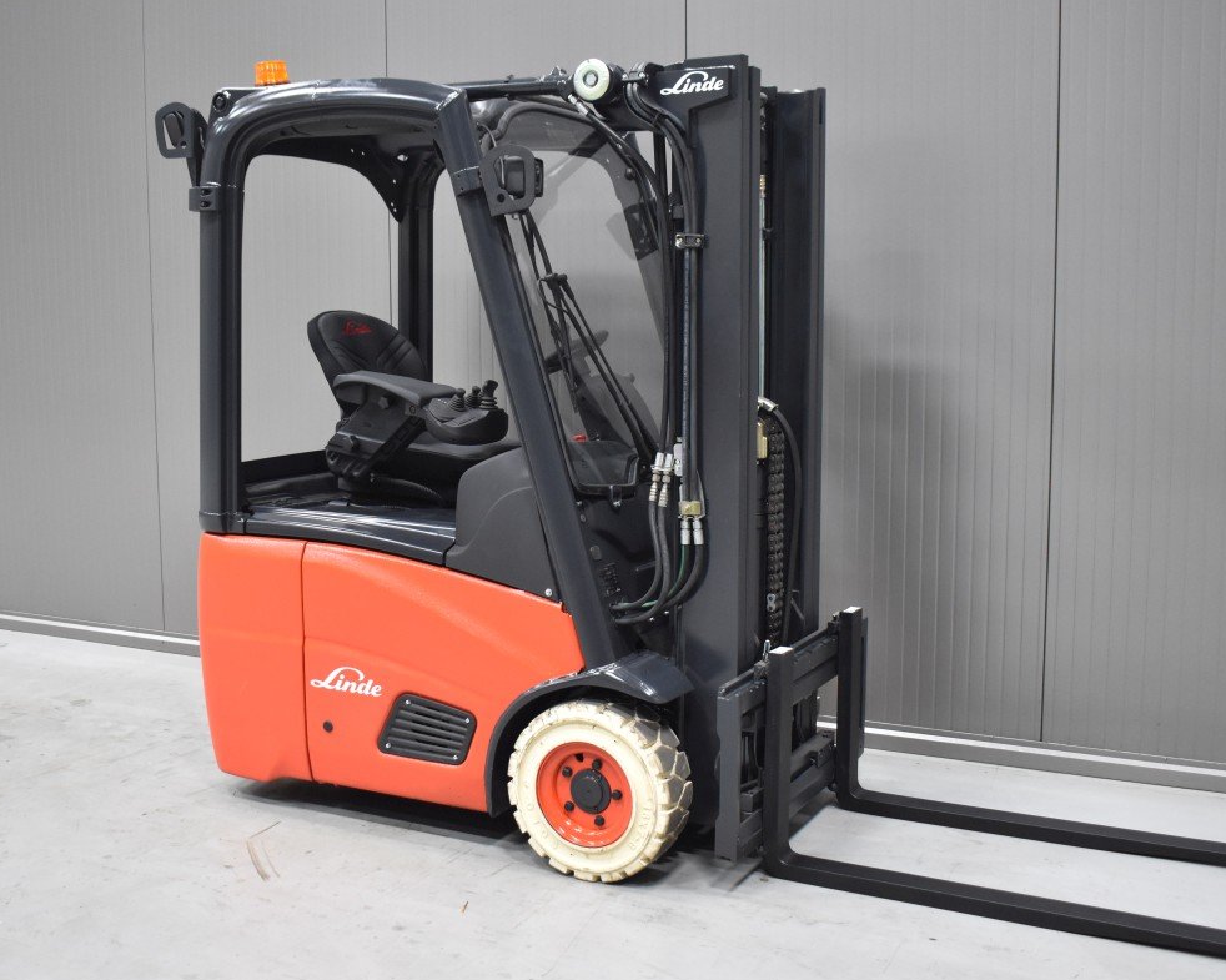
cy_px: 488
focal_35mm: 40
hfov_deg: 46.2
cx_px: 579
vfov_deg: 37.7
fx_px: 1435
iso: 1600
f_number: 3.8
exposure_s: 1/50
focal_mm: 23
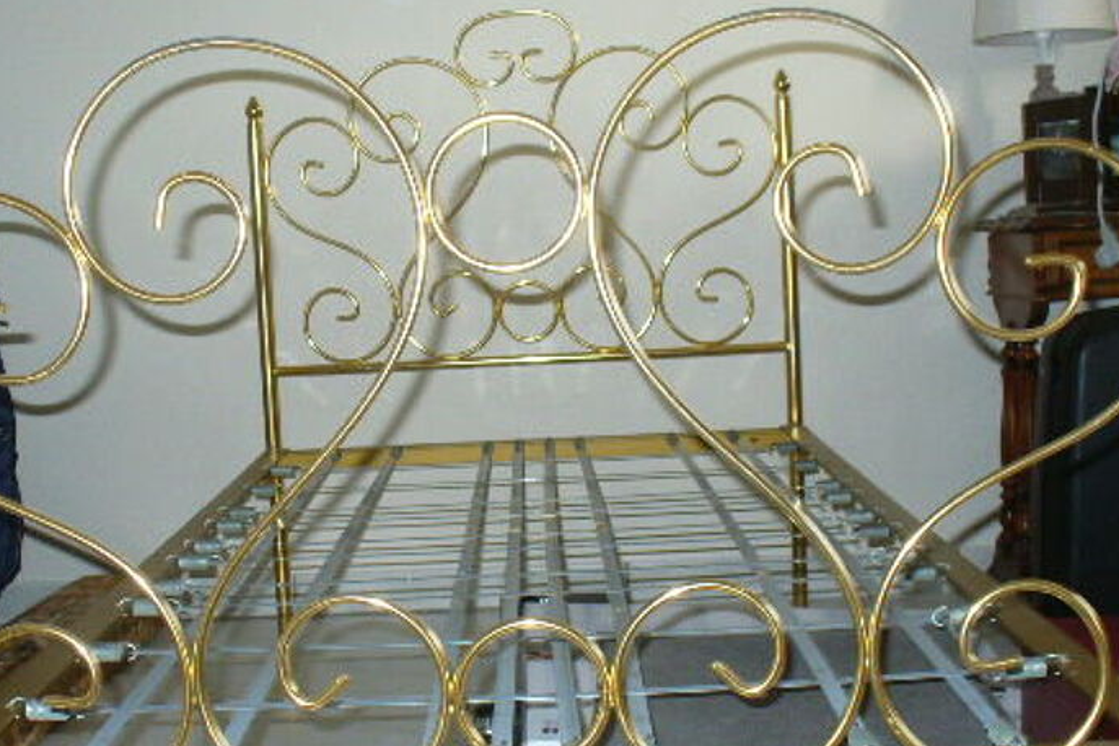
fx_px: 1741
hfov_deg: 35.5
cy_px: 420
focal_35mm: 56
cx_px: 433
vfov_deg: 24.2
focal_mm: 6.1
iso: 100
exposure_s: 1/30
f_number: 2.8
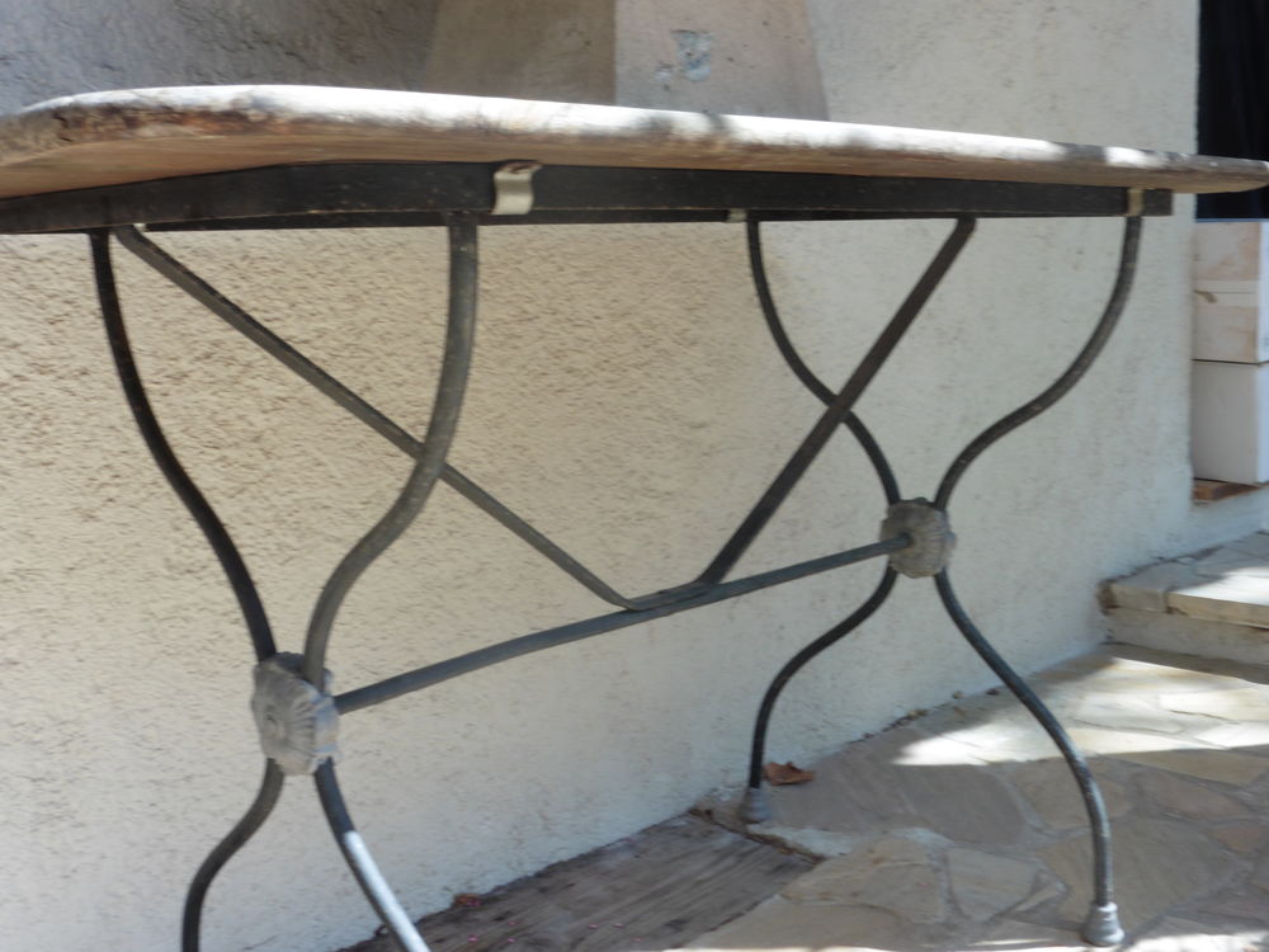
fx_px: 1430
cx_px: 634
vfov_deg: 36.8
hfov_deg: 47.9
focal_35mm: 39
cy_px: 476
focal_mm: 6.9
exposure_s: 1/200
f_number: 5
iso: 100
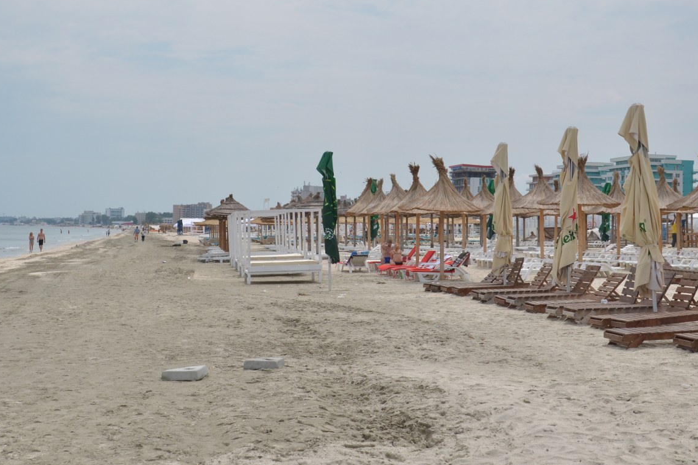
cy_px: 199
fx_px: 1124
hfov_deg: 34.5
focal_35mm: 58
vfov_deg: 23.4
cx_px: 358
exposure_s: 1/3200
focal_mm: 28
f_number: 4.5
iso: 250
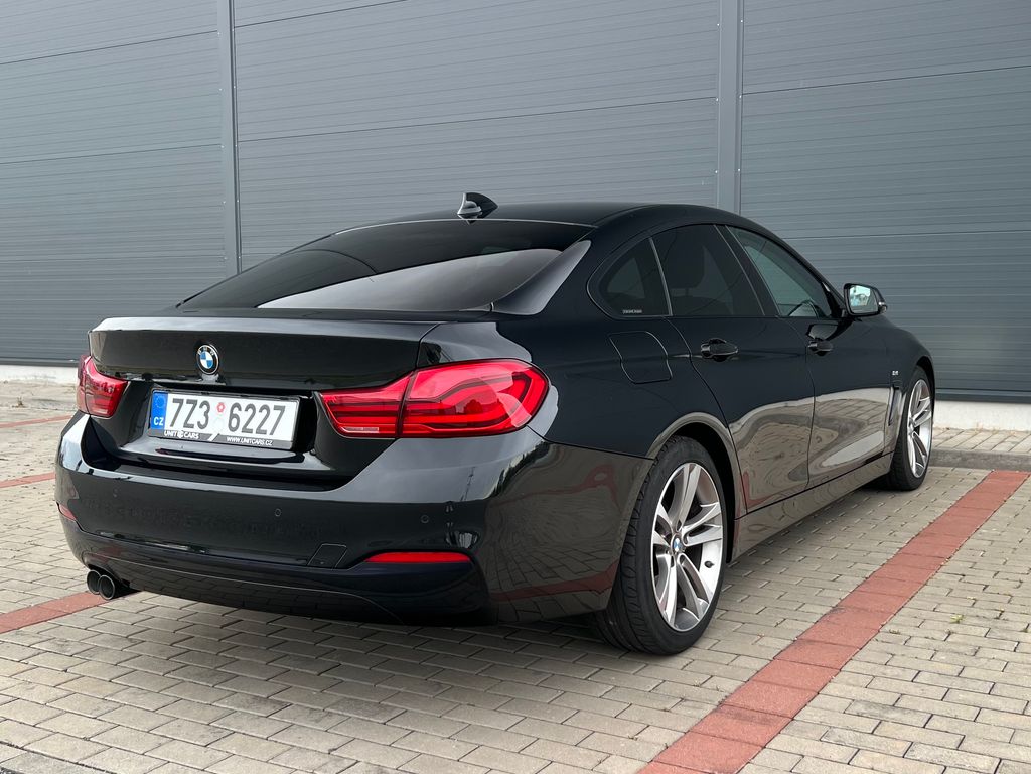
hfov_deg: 67.3
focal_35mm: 26
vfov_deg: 53.1
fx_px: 774
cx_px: 516
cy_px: 387
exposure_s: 1/121
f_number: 1.5
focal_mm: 5.7
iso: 64
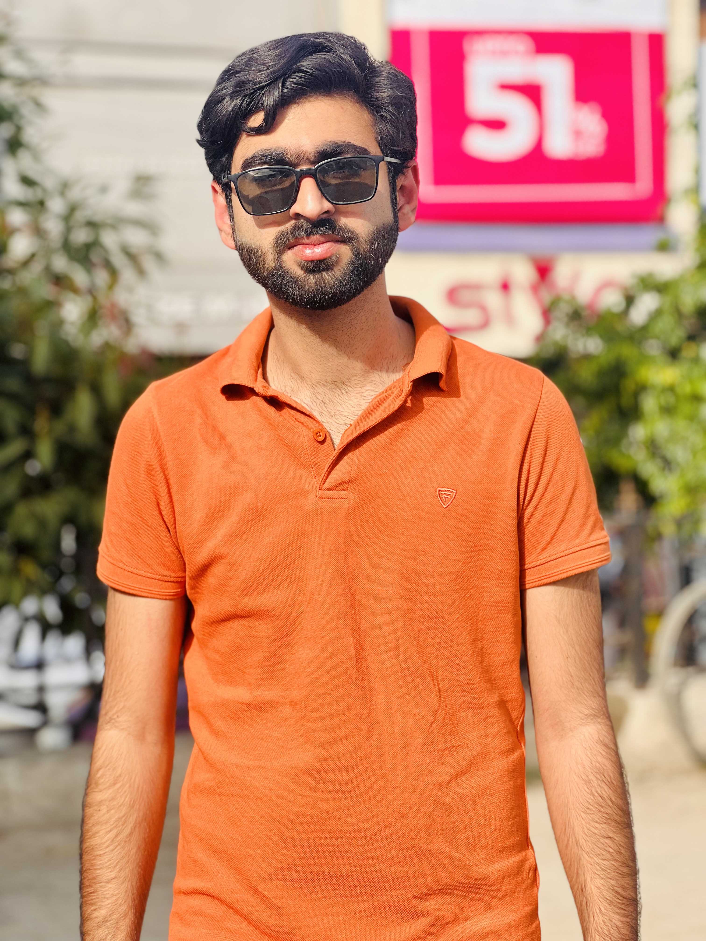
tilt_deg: -0.4
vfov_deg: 25.3
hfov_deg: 19.1
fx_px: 2094
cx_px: 353
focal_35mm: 77
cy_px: 470
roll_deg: +2.0
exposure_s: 1/282
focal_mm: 9
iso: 32
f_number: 2.8
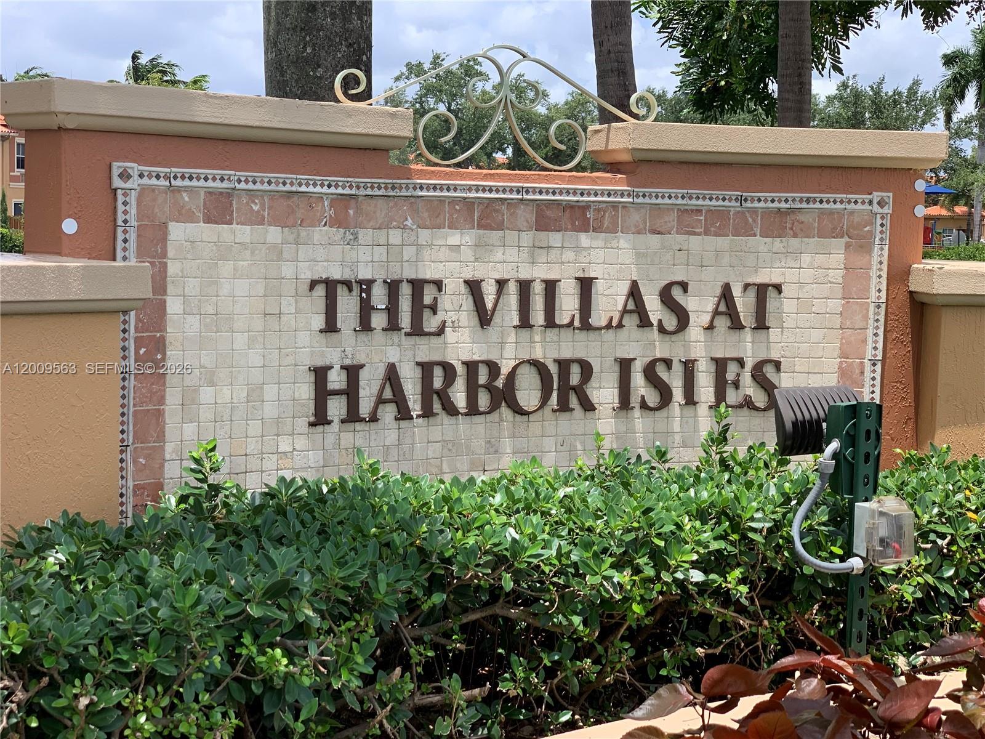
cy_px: 370
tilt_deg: -5.5
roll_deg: -2.3
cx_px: 492
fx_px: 1480
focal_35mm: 52
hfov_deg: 36.8
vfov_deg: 28.0
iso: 16
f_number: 2.4
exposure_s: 1/592
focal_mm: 6
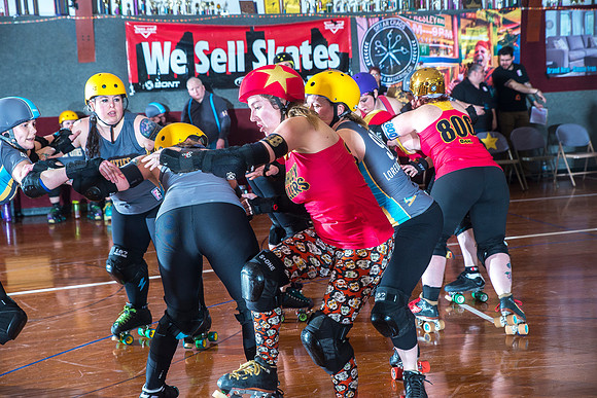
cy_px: 199
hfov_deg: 34.5
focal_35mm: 58
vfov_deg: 23.4
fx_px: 962
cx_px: 298
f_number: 5.6
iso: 800
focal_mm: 58
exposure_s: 1/160
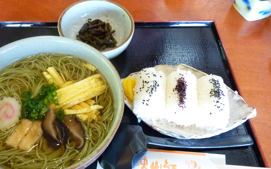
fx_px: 244
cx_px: 106
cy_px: 95
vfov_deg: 38.3
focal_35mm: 33
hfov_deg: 57.6
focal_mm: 4.1
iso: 400
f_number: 3.3
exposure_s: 1/13
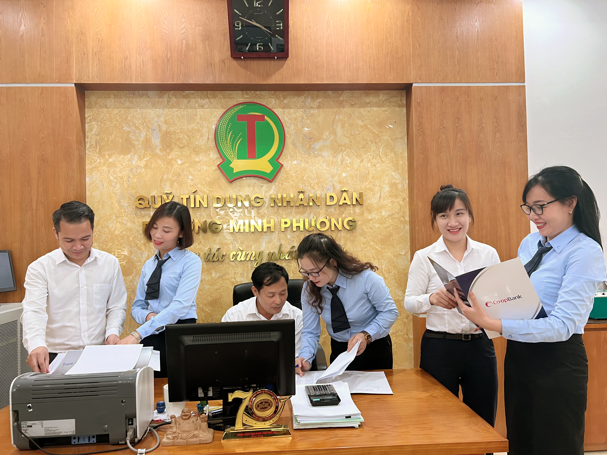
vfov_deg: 53.1
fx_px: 456
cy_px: 228
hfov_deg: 67.3
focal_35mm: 26
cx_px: 304
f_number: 1.5
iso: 100
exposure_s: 1/50
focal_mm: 5.7
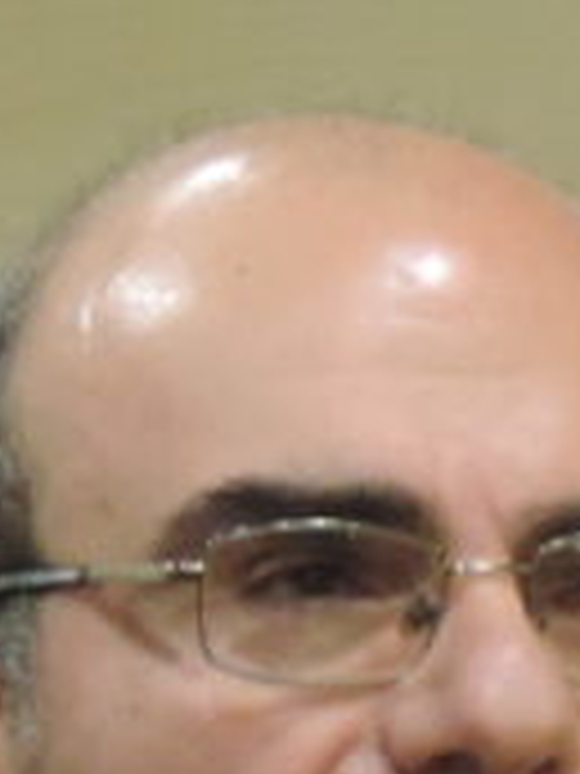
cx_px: 827
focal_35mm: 1189
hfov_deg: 1.3
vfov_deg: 1.7
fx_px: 26563
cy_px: 1224
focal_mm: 35.6
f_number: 4.6
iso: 800
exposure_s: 1/15
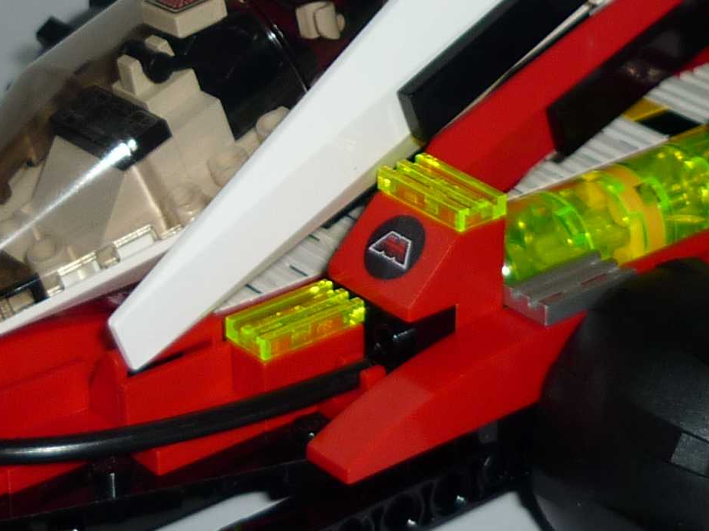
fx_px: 2375
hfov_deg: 17.0
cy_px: 6
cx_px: 277
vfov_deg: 12.6
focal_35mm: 116
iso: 100
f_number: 2.8
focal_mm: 5.5
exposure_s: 1/60
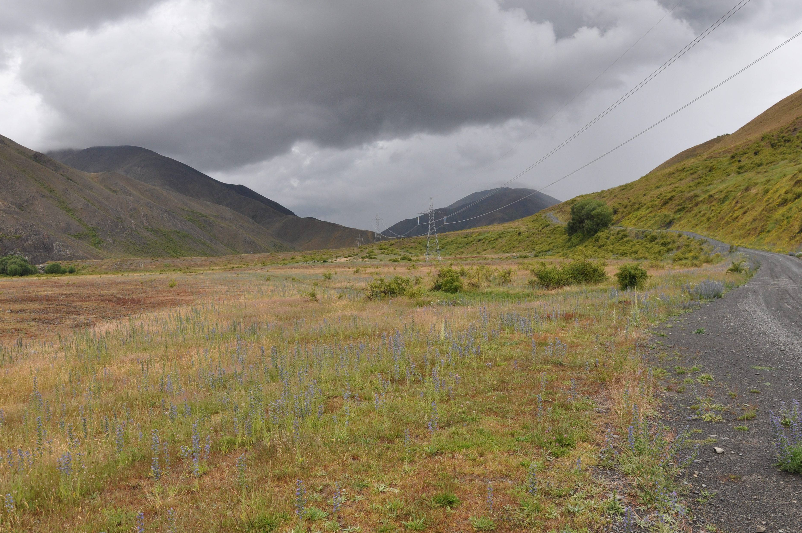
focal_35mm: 31
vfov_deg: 42.2
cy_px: 236
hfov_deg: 60.3
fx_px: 690
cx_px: 410
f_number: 8
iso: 320
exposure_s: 1/250
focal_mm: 18
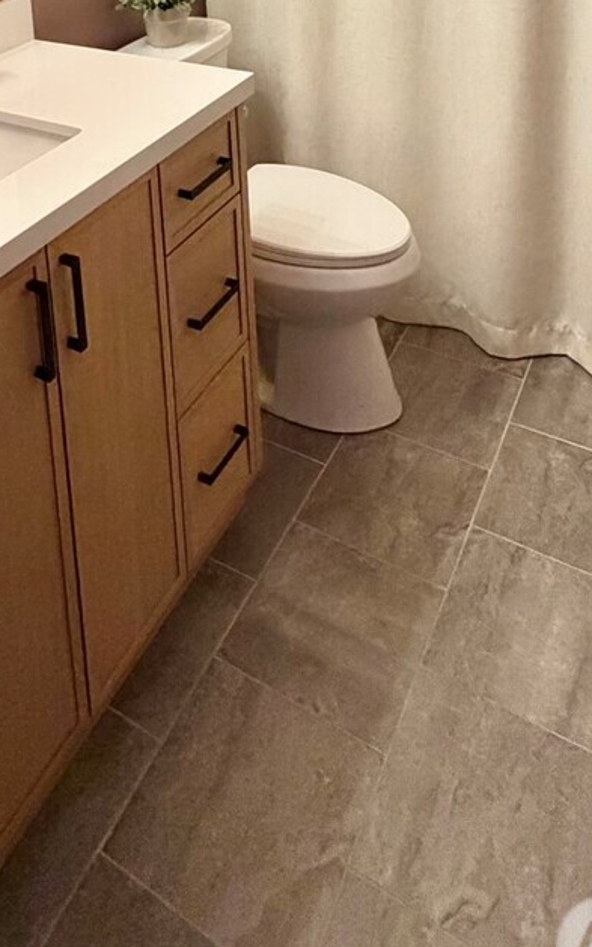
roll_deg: +2.6
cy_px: -69
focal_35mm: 34
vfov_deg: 44.7
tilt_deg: -9.5
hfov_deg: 36.9
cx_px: 203
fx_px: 878
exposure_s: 1/60
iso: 500
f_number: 2.2
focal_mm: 2.22
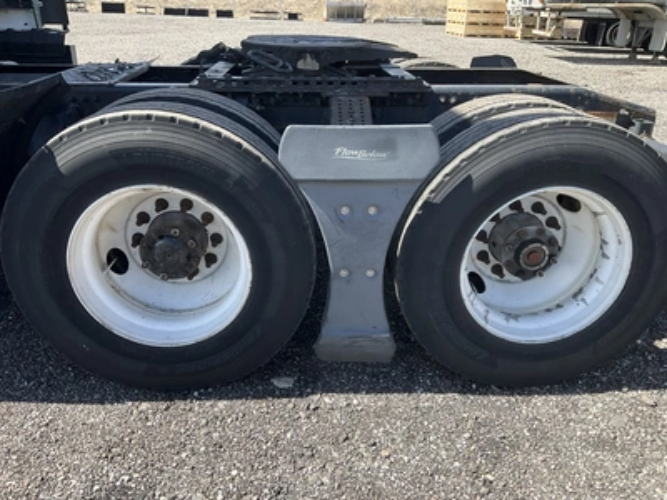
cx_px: 334
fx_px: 559
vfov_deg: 48.2
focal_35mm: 29
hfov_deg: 61.7
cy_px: 250
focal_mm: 3
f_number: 1.8
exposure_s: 1/514
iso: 25
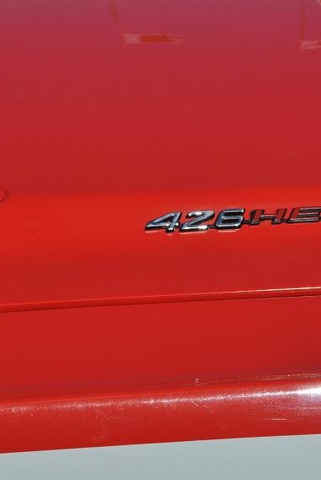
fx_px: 3176
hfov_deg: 5.8
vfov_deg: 8.7
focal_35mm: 238
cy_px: 241
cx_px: 265
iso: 200
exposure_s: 1/800
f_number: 14
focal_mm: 105
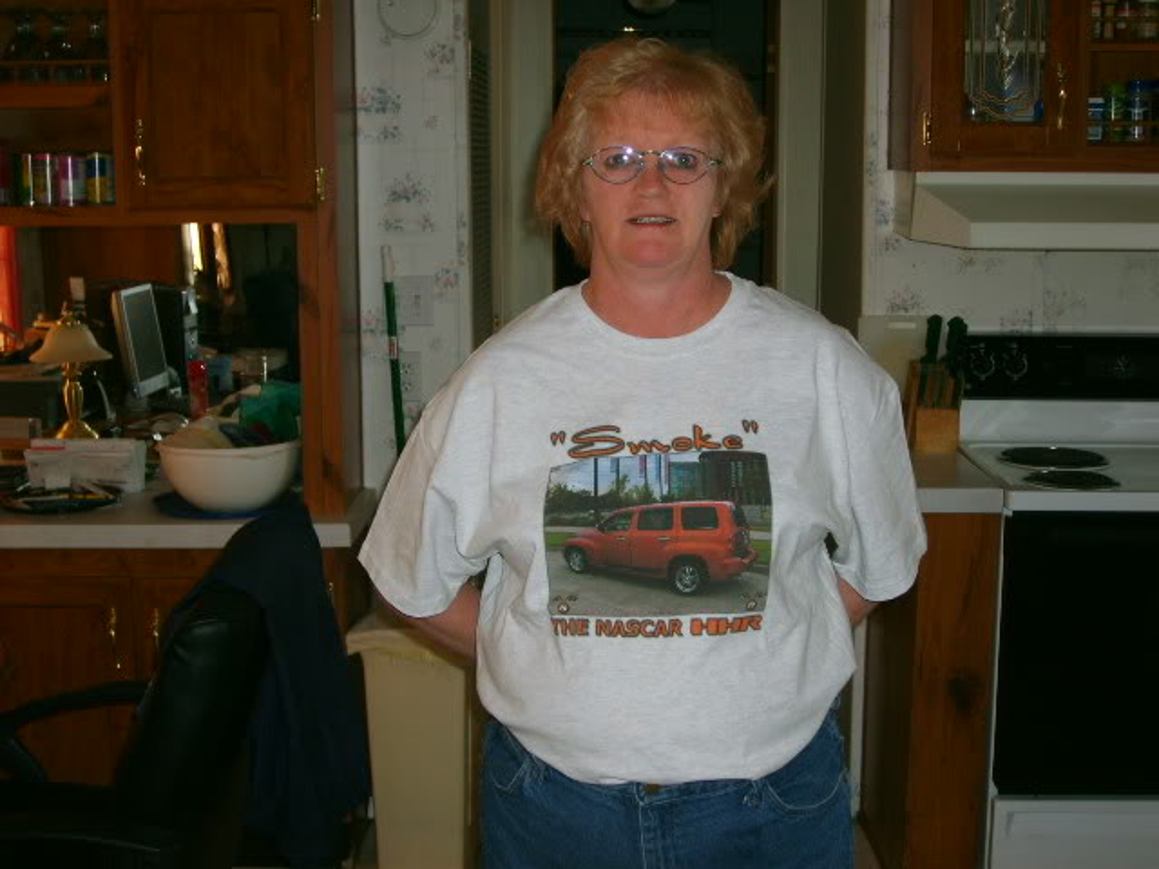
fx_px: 1741
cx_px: 580
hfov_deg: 36.8
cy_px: 434
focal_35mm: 52
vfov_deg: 28.0
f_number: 3.3
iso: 100
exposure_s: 1/45
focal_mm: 8.7
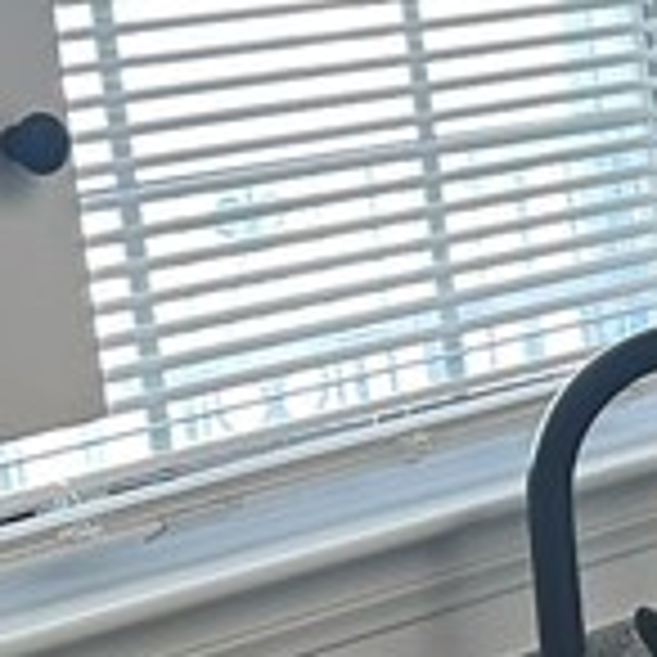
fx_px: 3199
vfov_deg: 11.7
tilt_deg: -10.3
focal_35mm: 149
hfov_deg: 10.3
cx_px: 1512
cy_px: 414
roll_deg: +2.4
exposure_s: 1/120
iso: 125
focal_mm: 6.86
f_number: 1.78
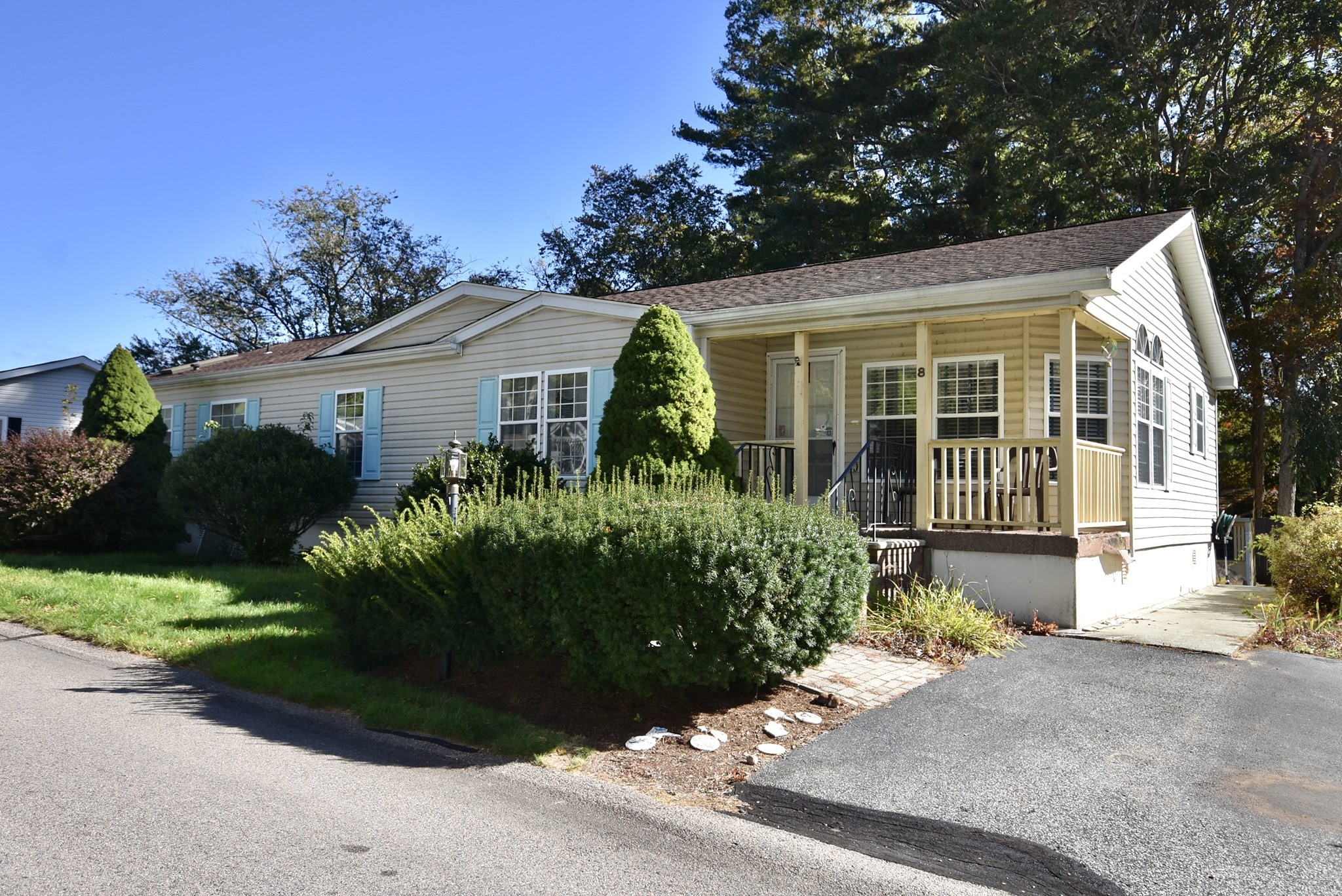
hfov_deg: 81.2
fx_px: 783
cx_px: 671
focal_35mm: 21
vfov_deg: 59.5
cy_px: 448
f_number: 6.3
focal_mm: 14
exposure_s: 1/250
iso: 100
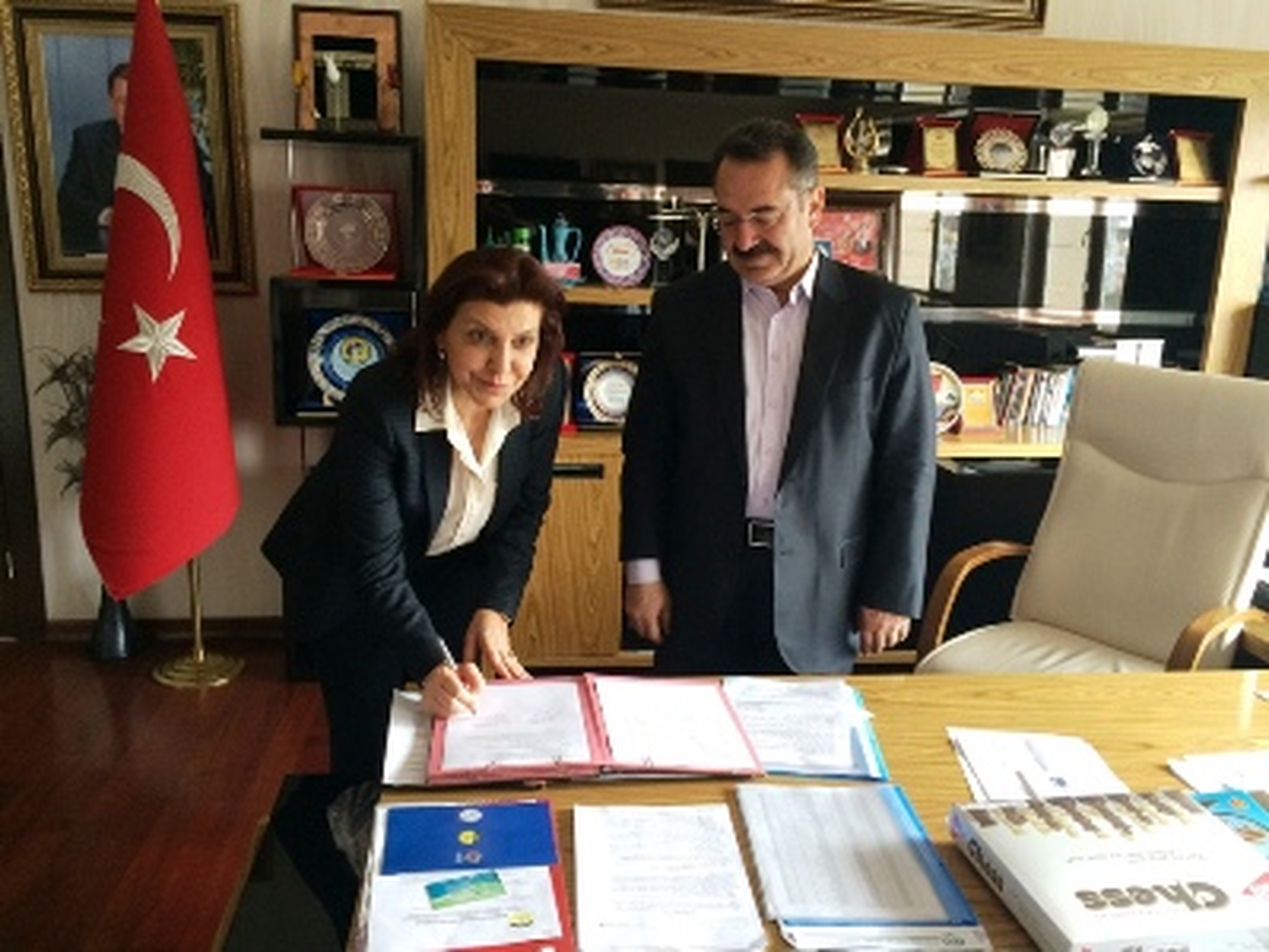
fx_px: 1063
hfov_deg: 61.7
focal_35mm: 29
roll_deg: -1.1
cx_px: 634
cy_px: 476
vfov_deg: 48.2
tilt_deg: -12.6
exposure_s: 1/30
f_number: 2.2
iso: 125
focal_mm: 4.15
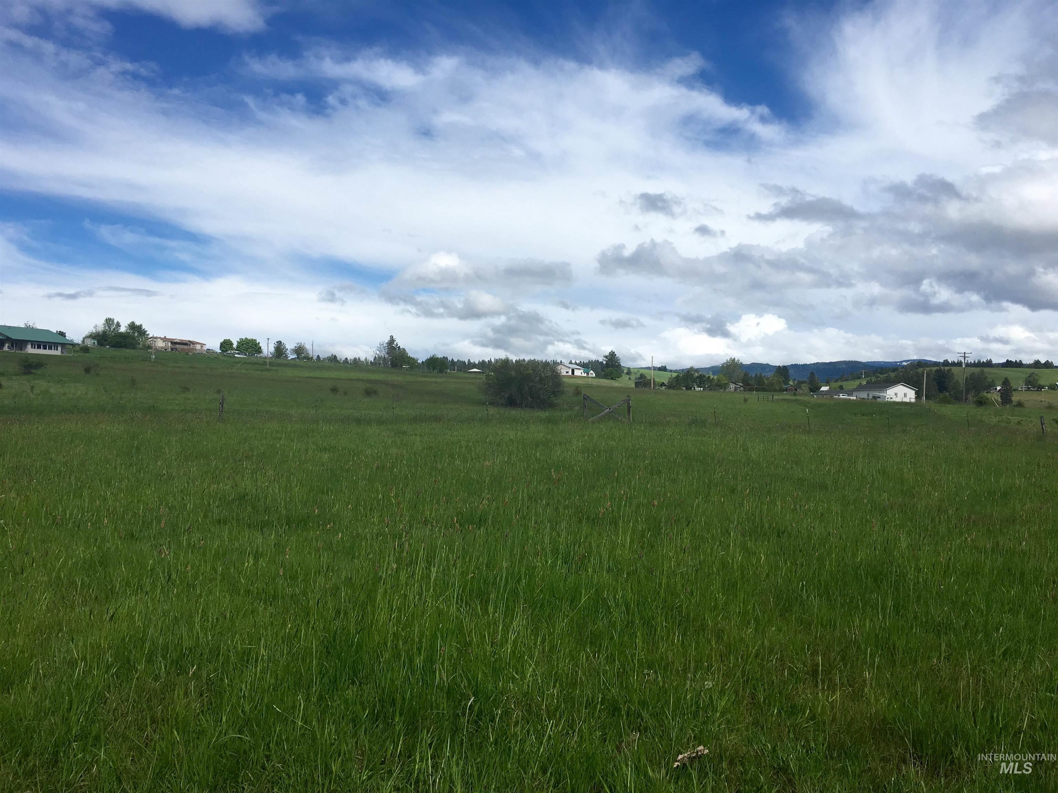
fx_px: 886
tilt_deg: +3.2
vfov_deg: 48.2
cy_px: 396
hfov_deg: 61.7
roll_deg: -1.2
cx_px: 529
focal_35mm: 29
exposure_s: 1/2262
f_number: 2.2
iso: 25
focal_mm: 4.15
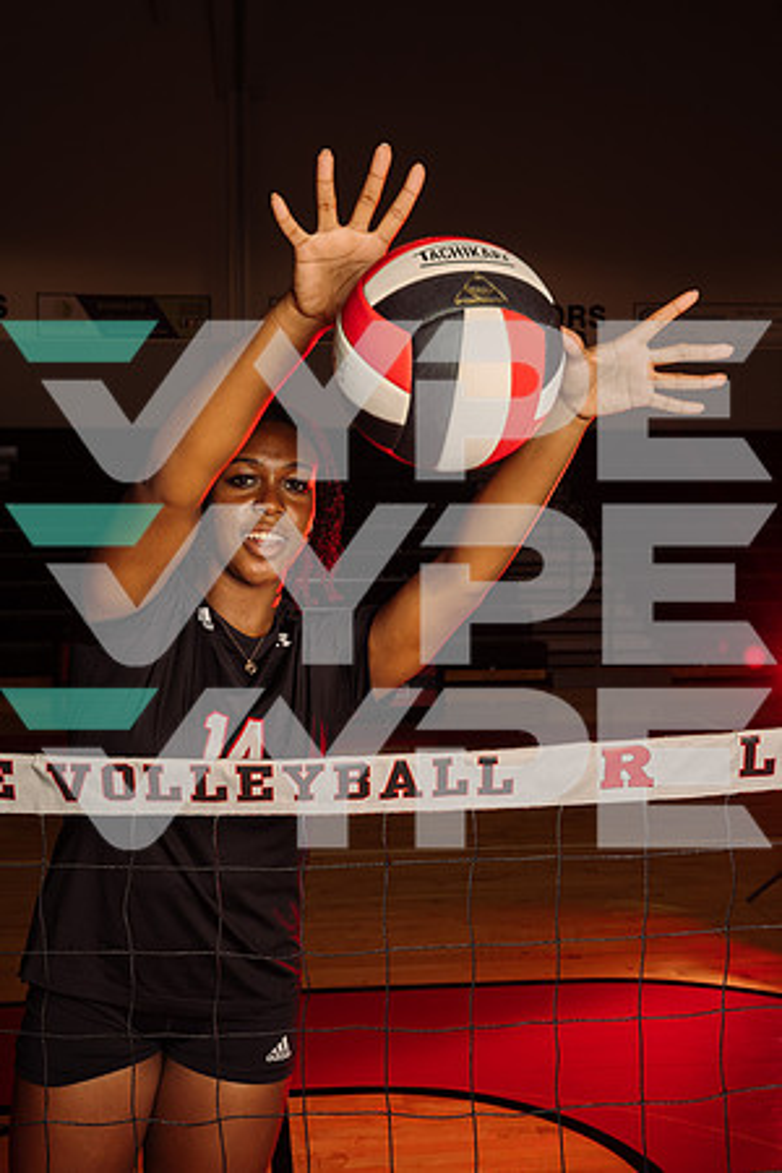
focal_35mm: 41
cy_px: 586
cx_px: 391
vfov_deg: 47.4
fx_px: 1336
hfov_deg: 32.6
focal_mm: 41
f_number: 8
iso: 160
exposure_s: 1/250
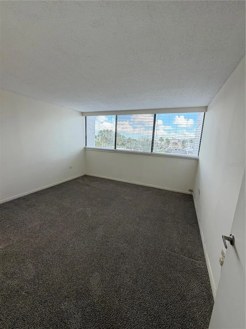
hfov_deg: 85.7
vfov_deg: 102.1
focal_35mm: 14
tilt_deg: -9.8
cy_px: 164
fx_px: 133
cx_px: 123
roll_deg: -2.4
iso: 125
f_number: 2.2
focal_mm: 2.22
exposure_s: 1/121
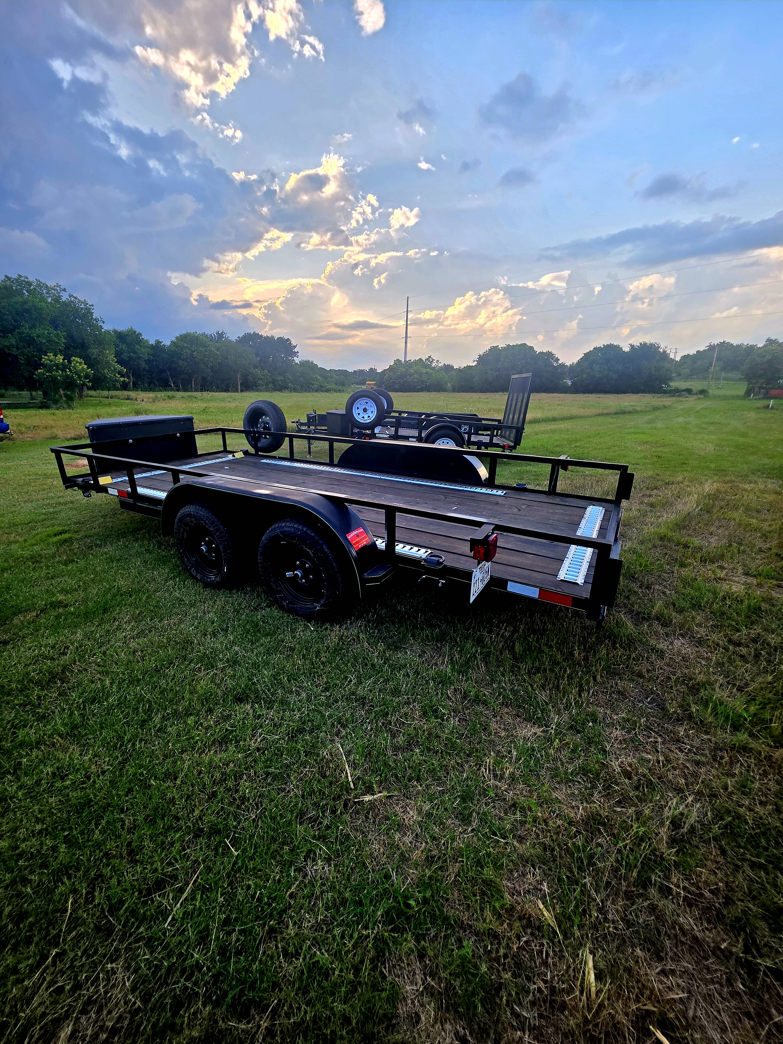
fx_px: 392
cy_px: 522
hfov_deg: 89.9
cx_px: 392
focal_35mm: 13
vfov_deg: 106.2
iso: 40
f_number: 1.9
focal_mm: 2.2
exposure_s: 1/417
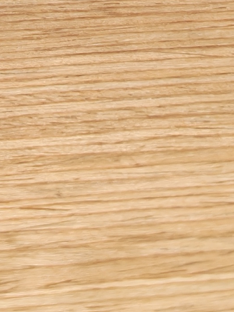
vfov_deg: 11.8
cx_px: -60
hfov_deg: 9.3
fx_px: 1424
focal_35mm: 158
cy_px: -193
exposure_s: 1/100
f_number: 1.9
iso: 640
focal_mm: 6.12
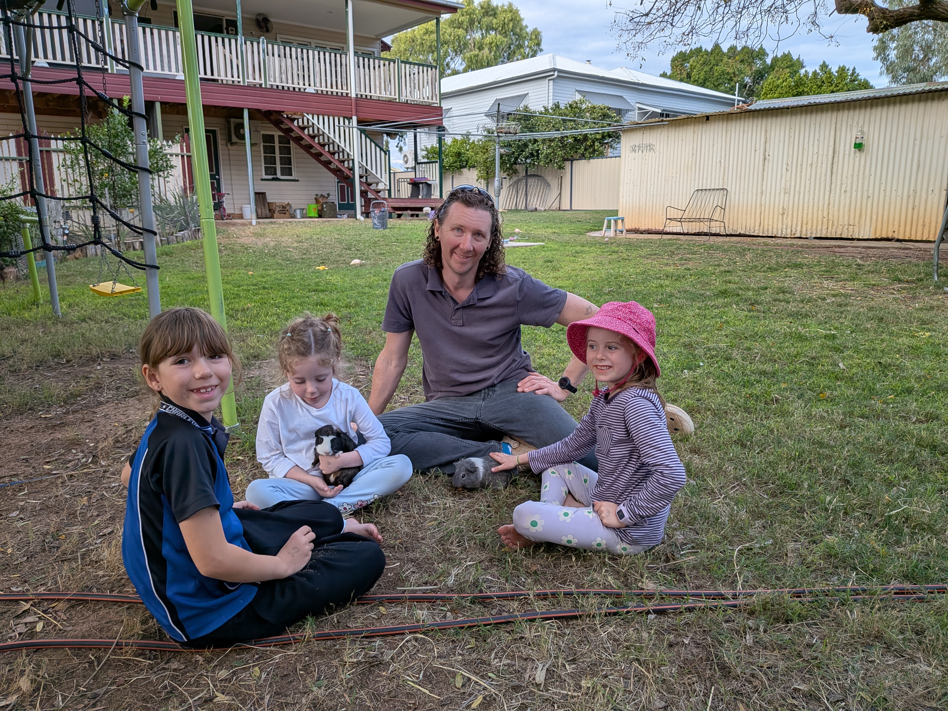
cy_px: 356
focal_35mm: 24
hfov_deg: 71.6
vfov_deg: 56.8
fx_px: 657
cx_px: 474
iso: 27
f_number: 1.7
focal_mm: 4.53
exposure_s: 1/293
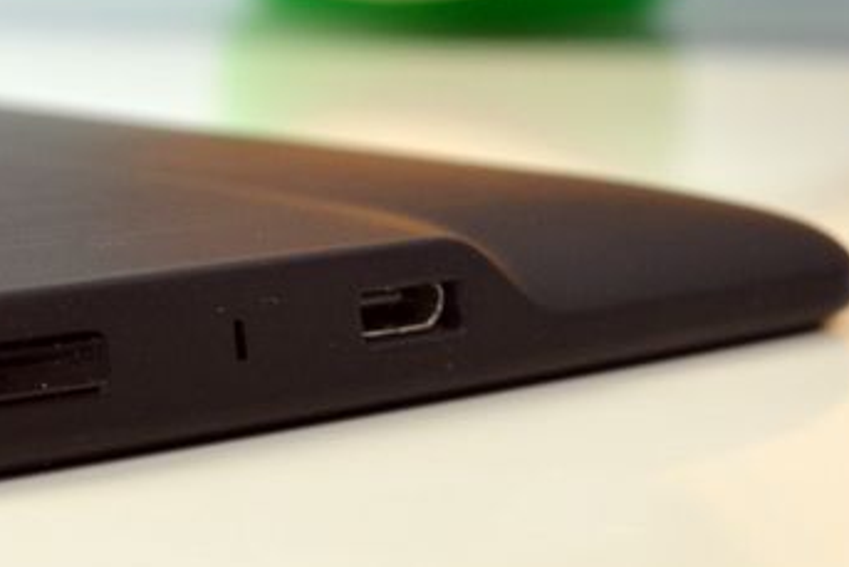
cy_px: 314
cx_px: 218
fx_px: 3161
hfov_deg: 15.2
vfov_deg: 10.2
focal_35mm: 134
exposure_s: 1/15
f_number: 10
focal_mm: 34
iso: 800
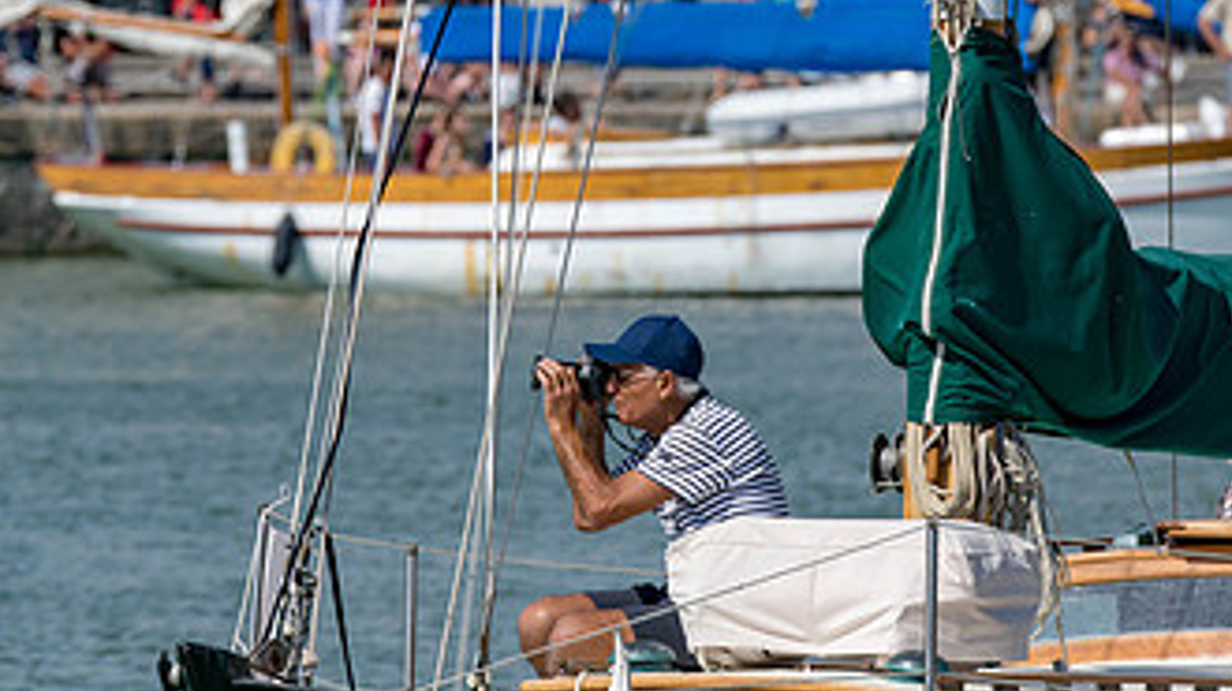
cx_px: 747
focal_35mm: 719
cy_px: 88
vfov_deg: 1.7
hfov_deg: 3.0
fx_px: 23469
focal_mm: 390
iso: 280
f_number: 11
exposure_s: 1/800
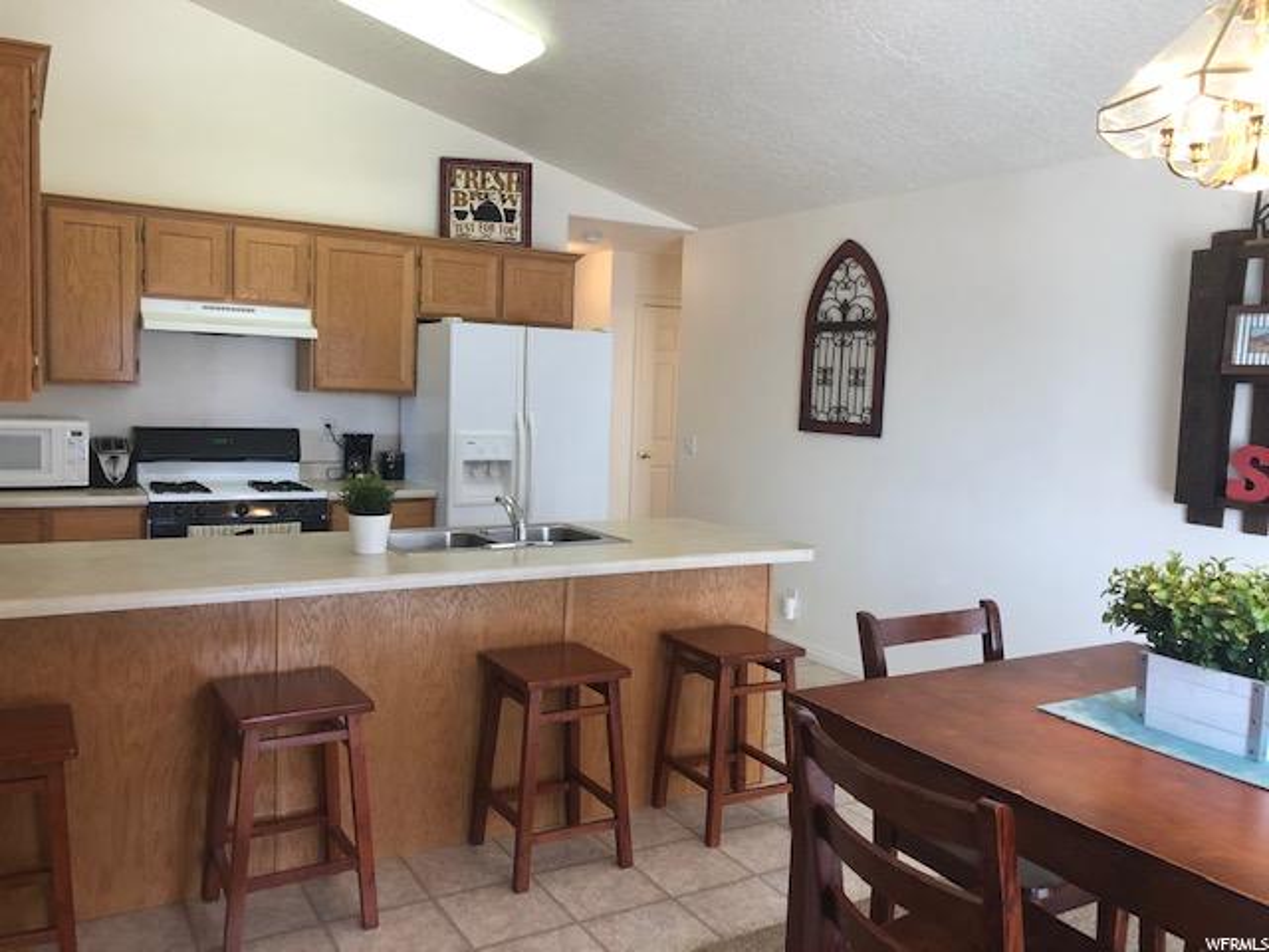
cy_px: 476
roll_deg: -2.4
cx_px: 634
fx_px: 1026
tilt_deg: -6.4
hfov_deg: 63.4
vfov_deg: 49.7
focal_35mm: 28
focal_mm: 3.99
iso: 32
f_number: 1.8
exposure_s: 1/30
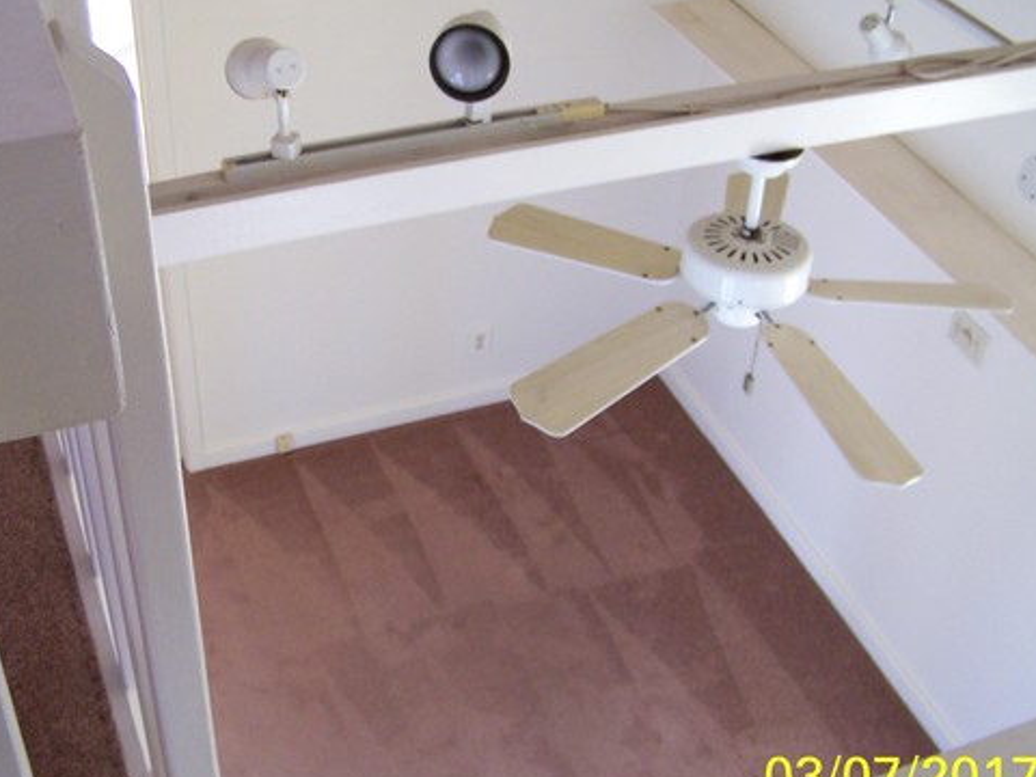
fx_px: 1437
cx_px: 434
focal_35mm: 48
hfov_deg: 39.5
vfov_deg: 30.3
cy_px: 393
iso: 160
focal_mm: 5.85
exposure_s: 1/30
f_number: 2.8
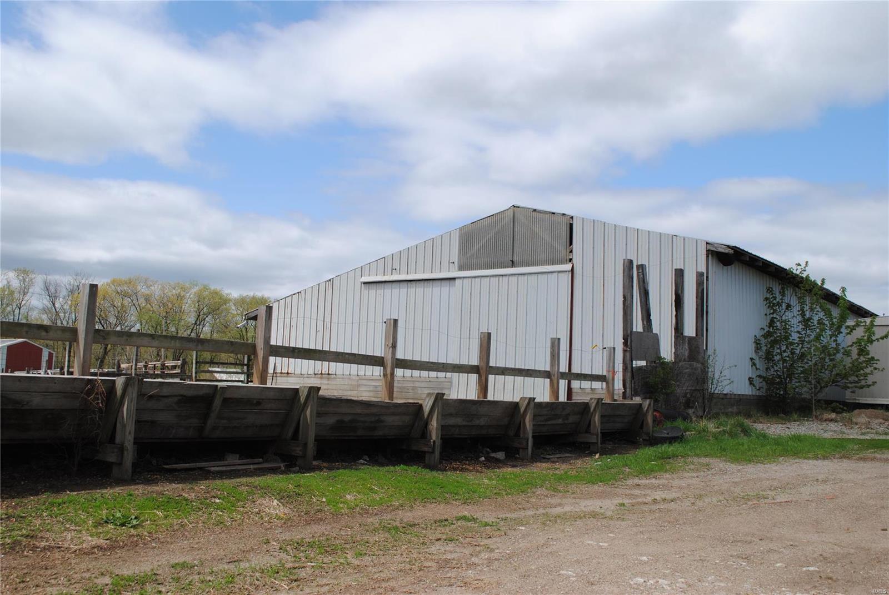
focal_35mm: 36
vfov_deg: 36.9
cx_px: 444
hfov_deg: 53.1
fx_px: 890
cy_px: 298
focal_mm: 24
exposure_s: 1/250
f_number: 8
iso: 100
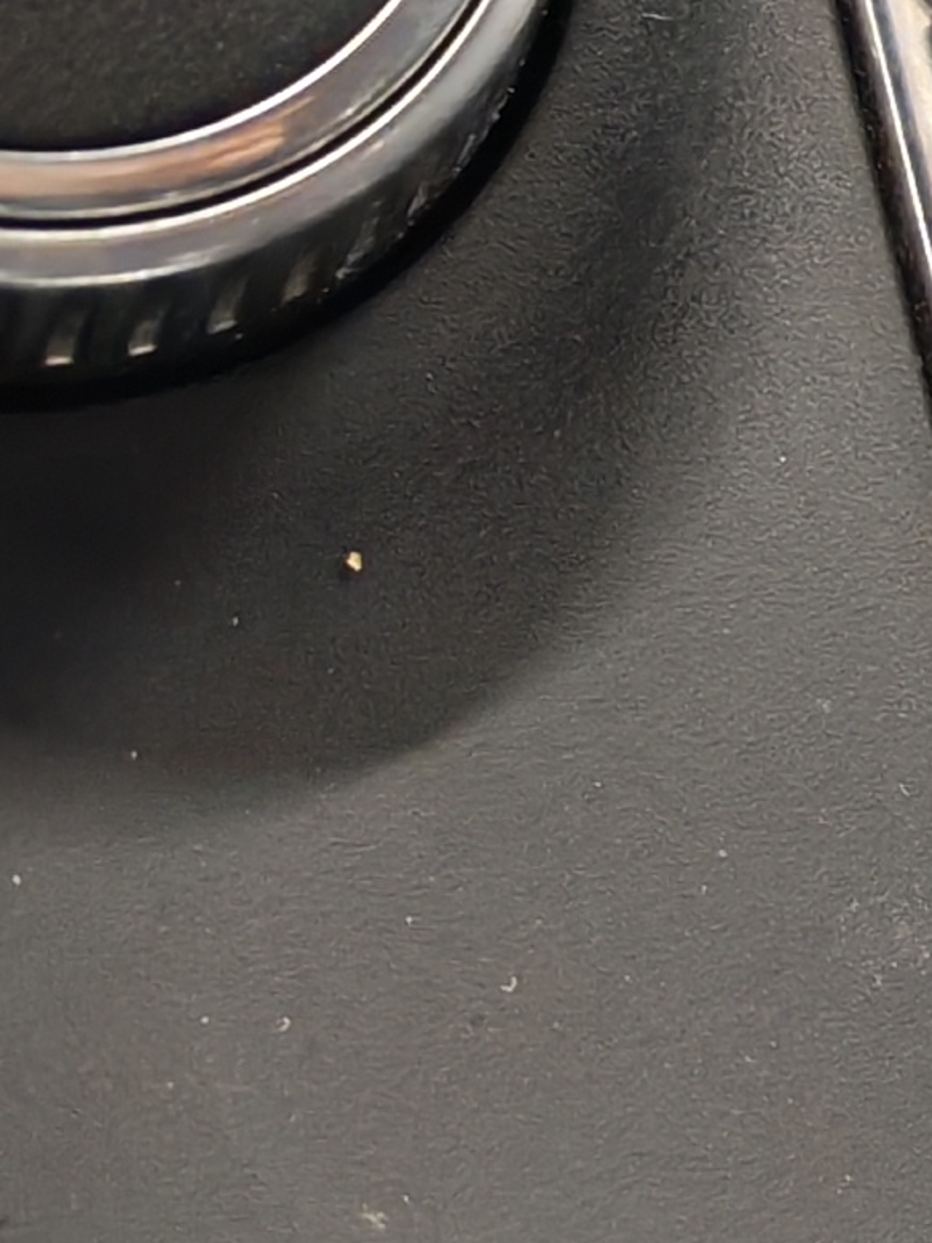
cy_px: 866
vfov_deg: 12.1
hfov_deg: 8.6
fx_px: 5853
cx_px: 1894
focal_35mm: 163
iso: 1600
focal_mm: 6.12
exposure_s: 1/50
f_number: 1.9
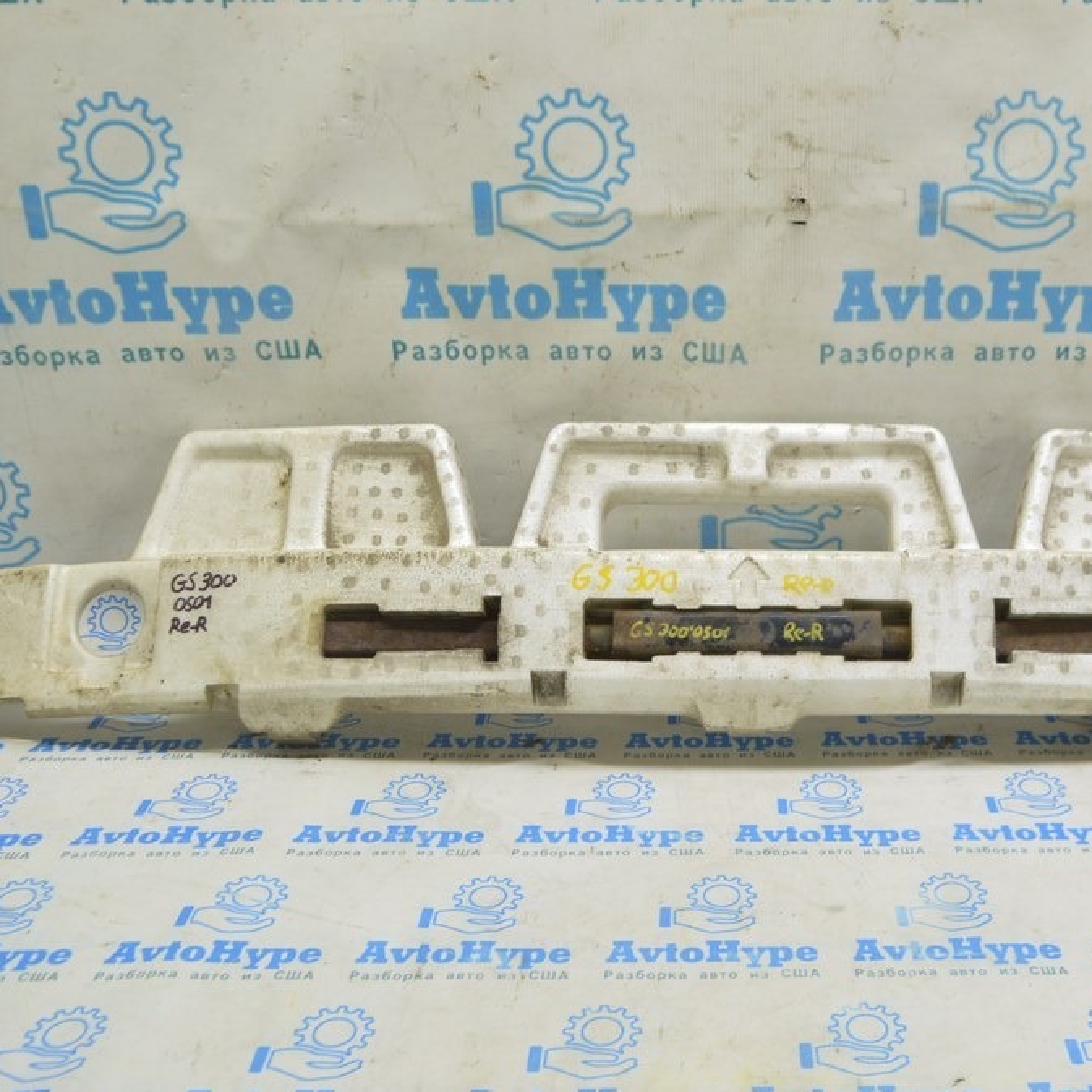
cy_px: 545
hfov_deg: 40.7
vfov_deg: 41.3
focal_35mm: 41
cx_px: 739
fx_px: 1451
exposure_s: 1/20
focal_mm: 21
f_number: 5.6
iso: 400
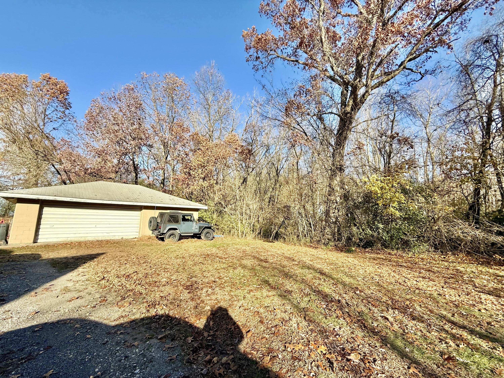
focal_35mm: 14
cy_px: 189
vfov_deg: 85.7
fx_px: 204
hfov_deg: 102.1
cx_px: 252
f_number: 2.2
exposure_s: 1/1399
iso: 64
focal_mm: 2.22
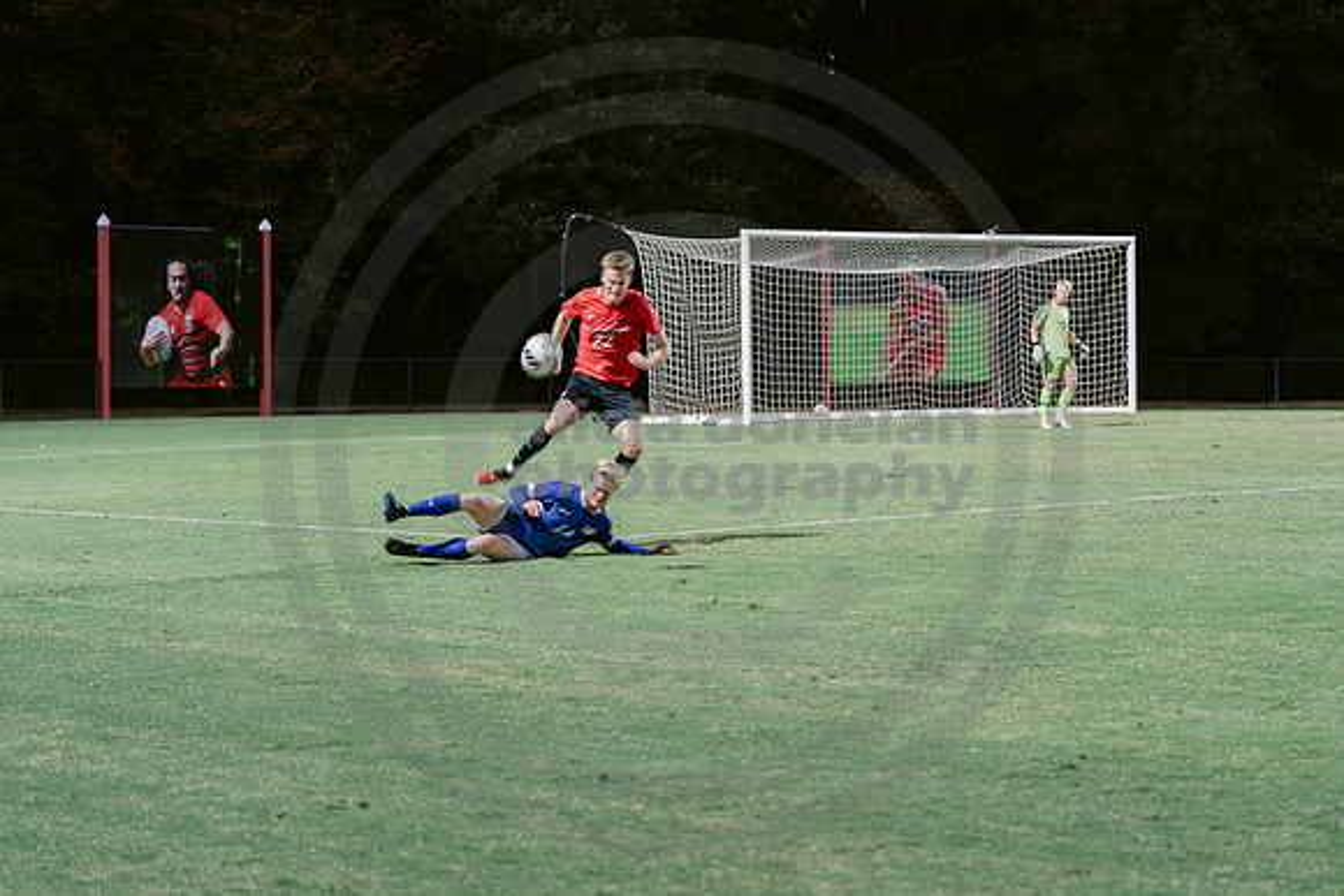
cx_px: 672
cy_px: 448
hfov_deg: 22.6
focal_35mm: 90
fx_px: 3361
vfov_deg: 15.2
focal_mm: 90
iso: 1250
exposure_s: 1/125
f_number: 3.2
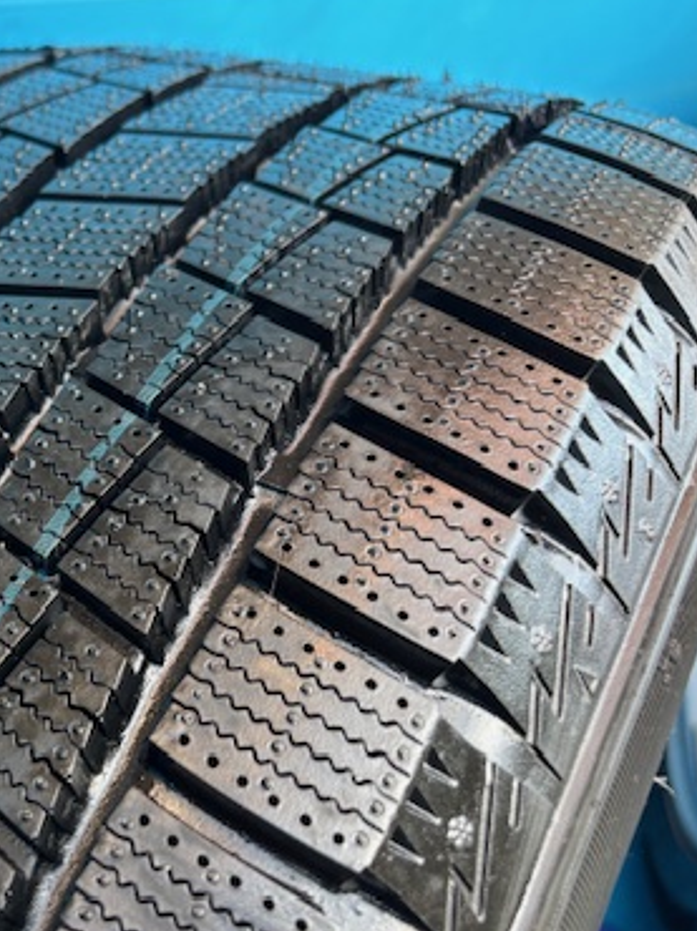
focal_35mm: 45
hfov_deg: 28.7
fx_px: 1210
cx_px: -96
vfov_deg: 42.1
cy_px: 501
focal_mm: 5.96
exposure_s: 1/121
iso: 80
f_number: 1.6
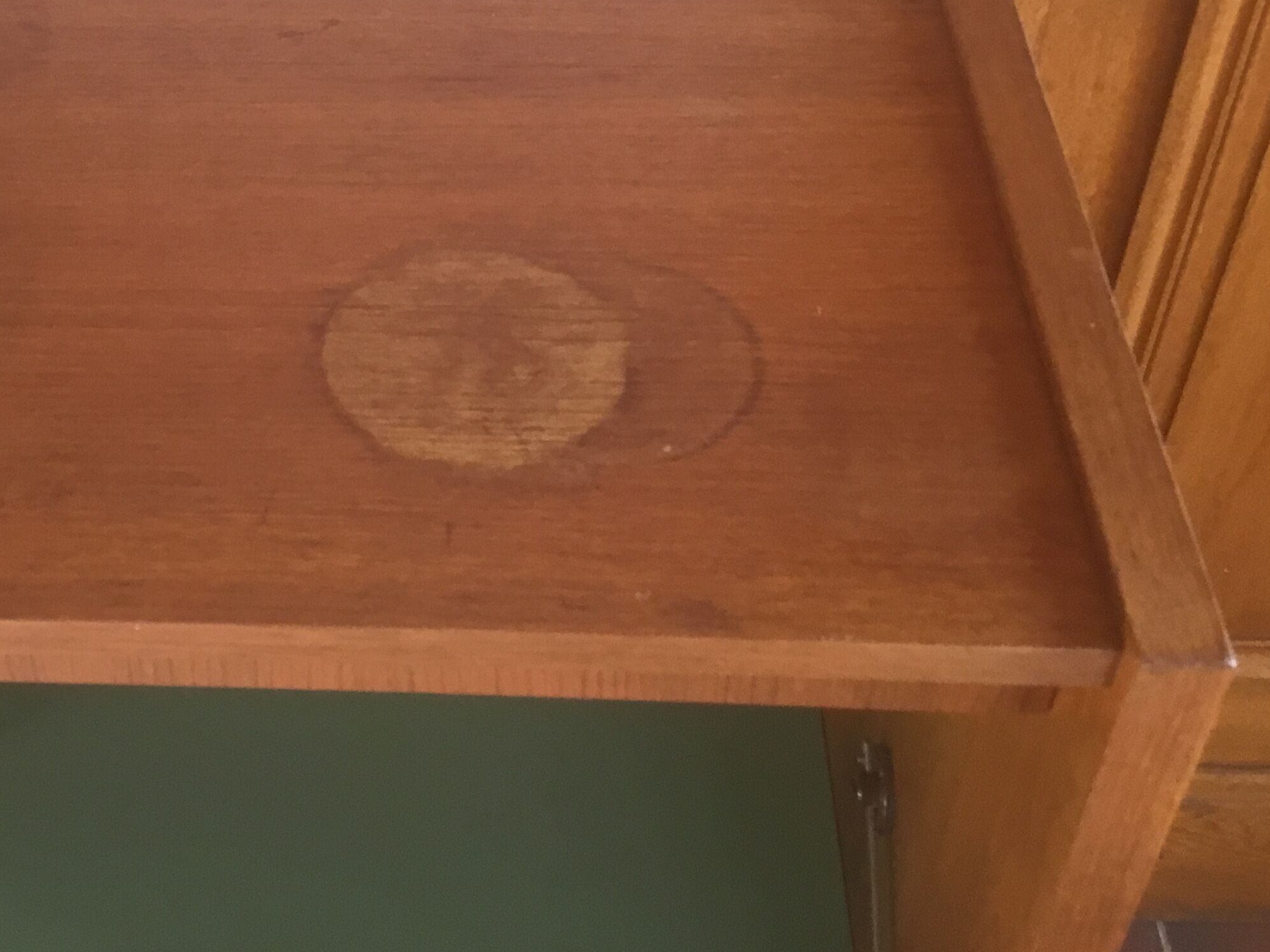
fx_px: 1871
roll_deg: +2.3
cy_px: 182
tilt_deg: -39.8
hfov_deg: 37.0
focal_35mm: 51
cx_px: 388
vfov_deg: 27.9
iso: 80
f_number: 2.4
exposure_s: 1/33
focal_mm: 3.3
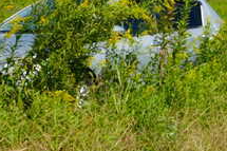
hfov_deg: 5.9
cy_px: 206
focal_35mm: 349
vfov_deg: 3.9
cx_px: 244
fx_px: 2201
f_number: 11
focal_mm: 49
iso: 100
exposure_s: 1/160
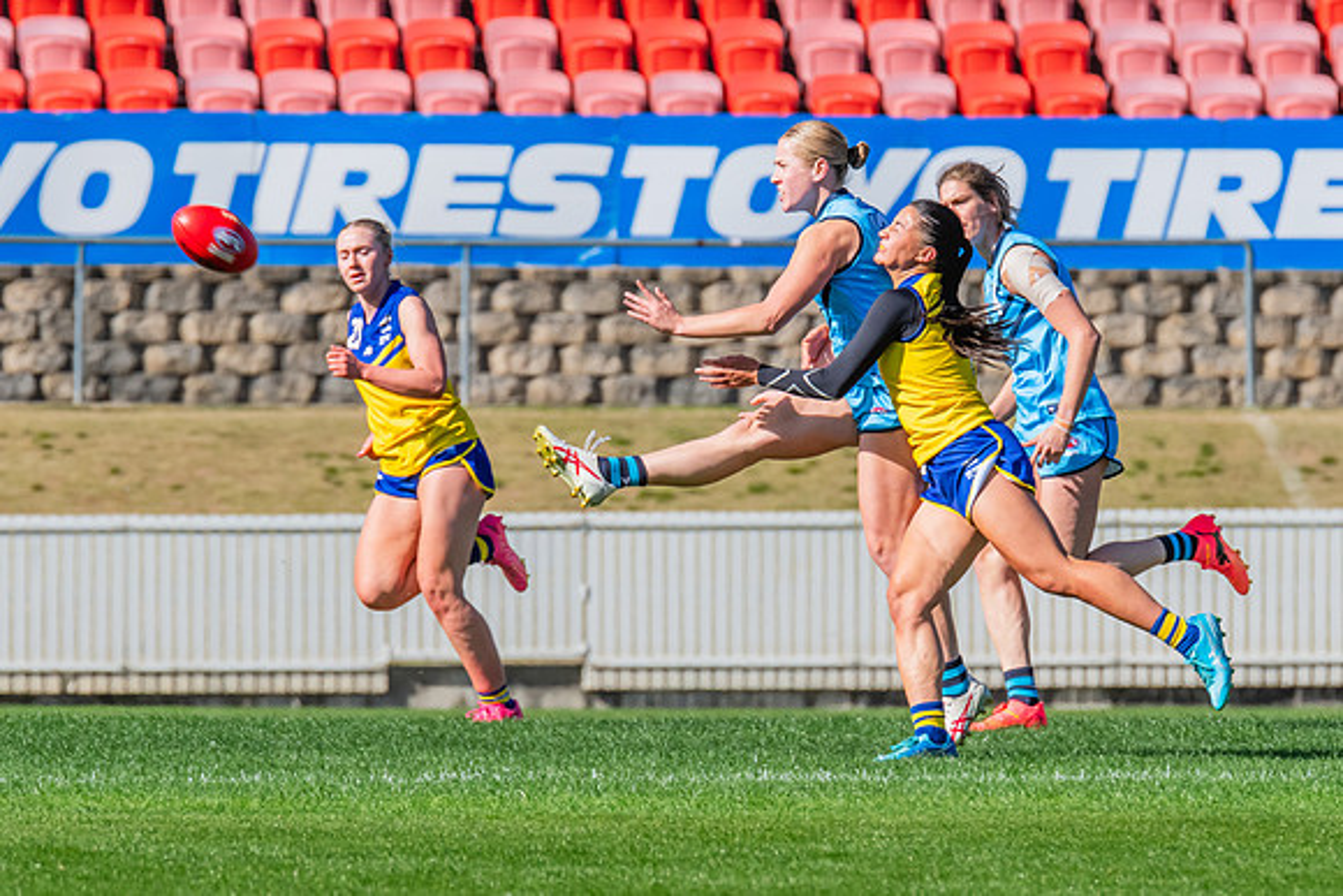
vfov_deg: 2.1
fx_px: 24482
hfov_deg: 3.1
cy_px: 392
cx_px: 656
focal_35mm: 656
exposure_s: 1/1250
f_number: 11
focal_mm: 420
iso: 800
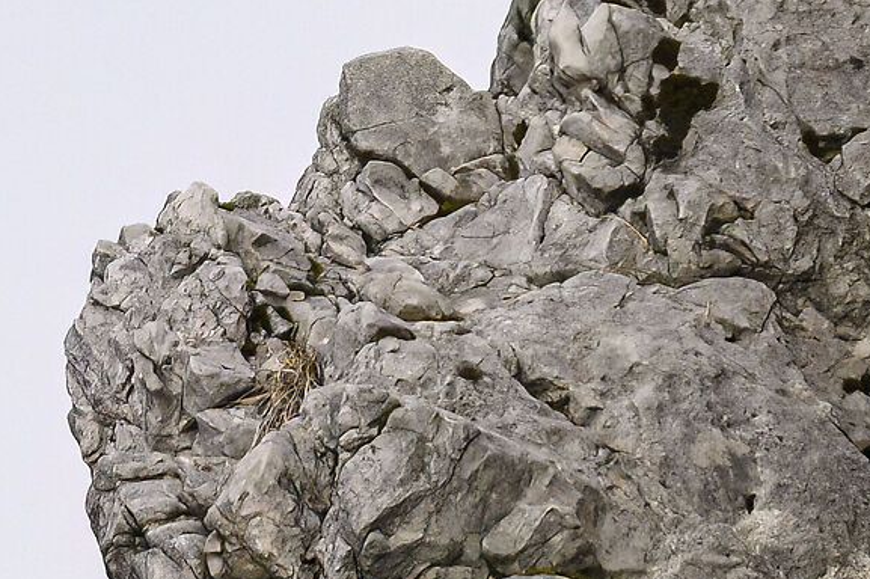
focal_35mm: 3744
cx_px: -486
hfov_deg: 0.6
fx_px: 90425
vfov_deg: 0.4
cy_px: 1178
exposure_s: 1/3200
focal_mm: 600
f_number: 8
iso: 1000
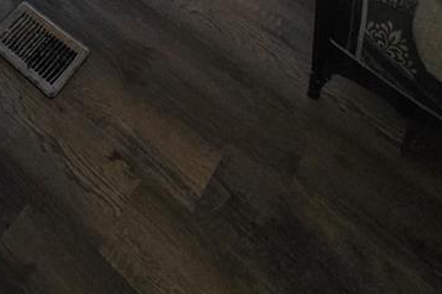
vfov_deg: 16.1
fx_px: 552
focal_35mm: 45
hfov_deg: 42.2
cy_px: -382
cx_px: 105
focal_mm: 2.2
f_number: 1.9
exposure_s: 1/60
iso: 1250
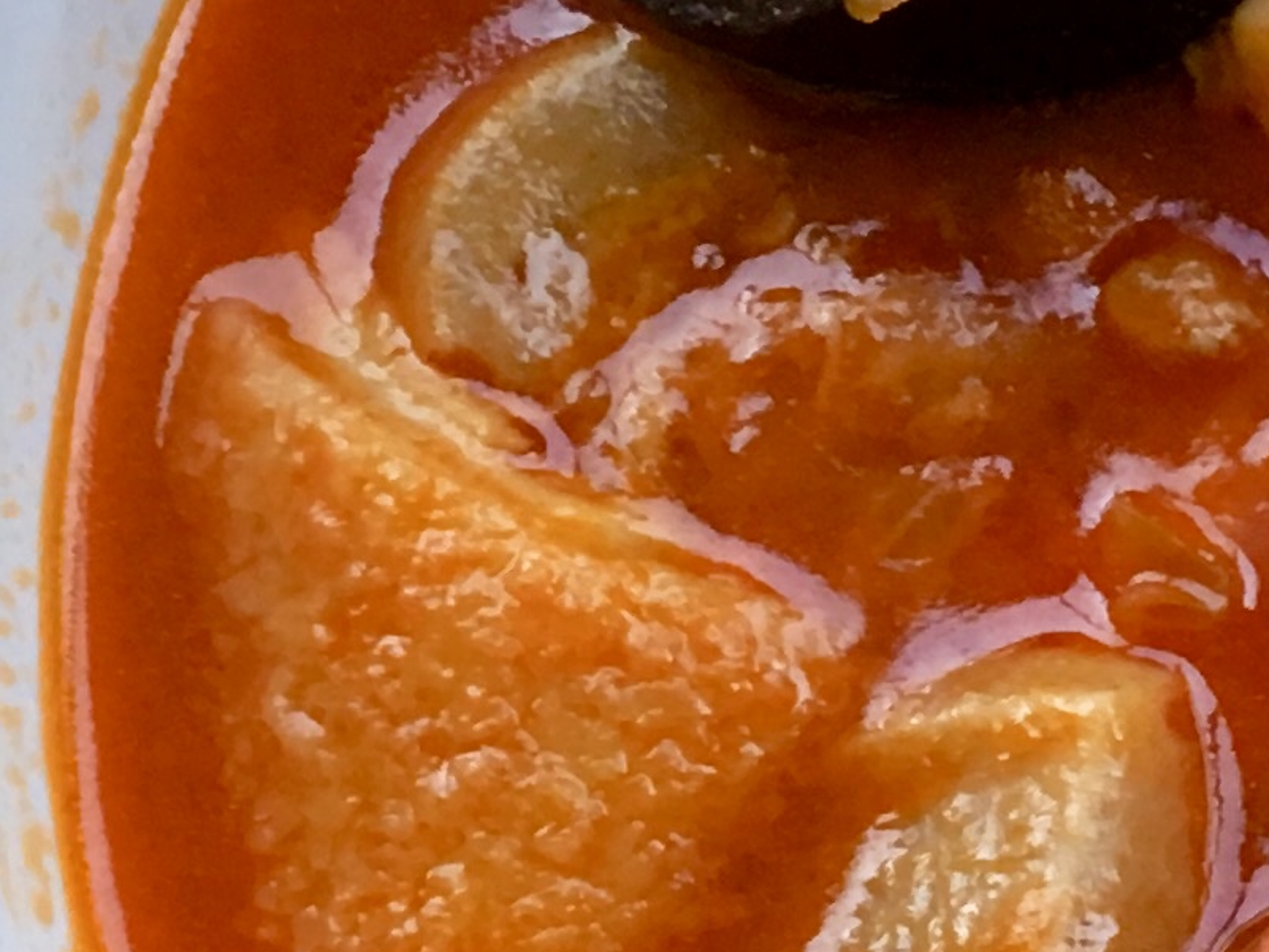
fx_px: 5353
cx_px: 1088
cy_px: 417
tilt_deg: -71.2
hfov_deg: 13.4
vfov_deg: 10.2
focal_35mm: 146
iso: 125
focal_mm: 4.15
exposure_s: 1/33
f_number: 2.2
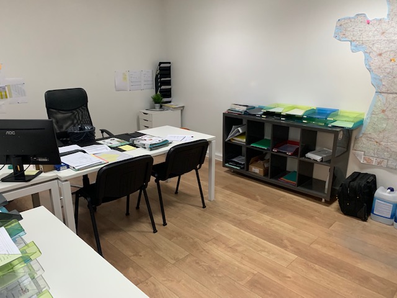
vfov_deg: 53.1
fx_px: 298
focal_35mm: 26
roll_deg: +0.3
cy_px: 149
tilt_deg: -17.4
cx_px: 198
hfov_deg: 67.3
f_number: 1.8
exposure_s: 1/49
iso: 250
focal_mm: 4.25
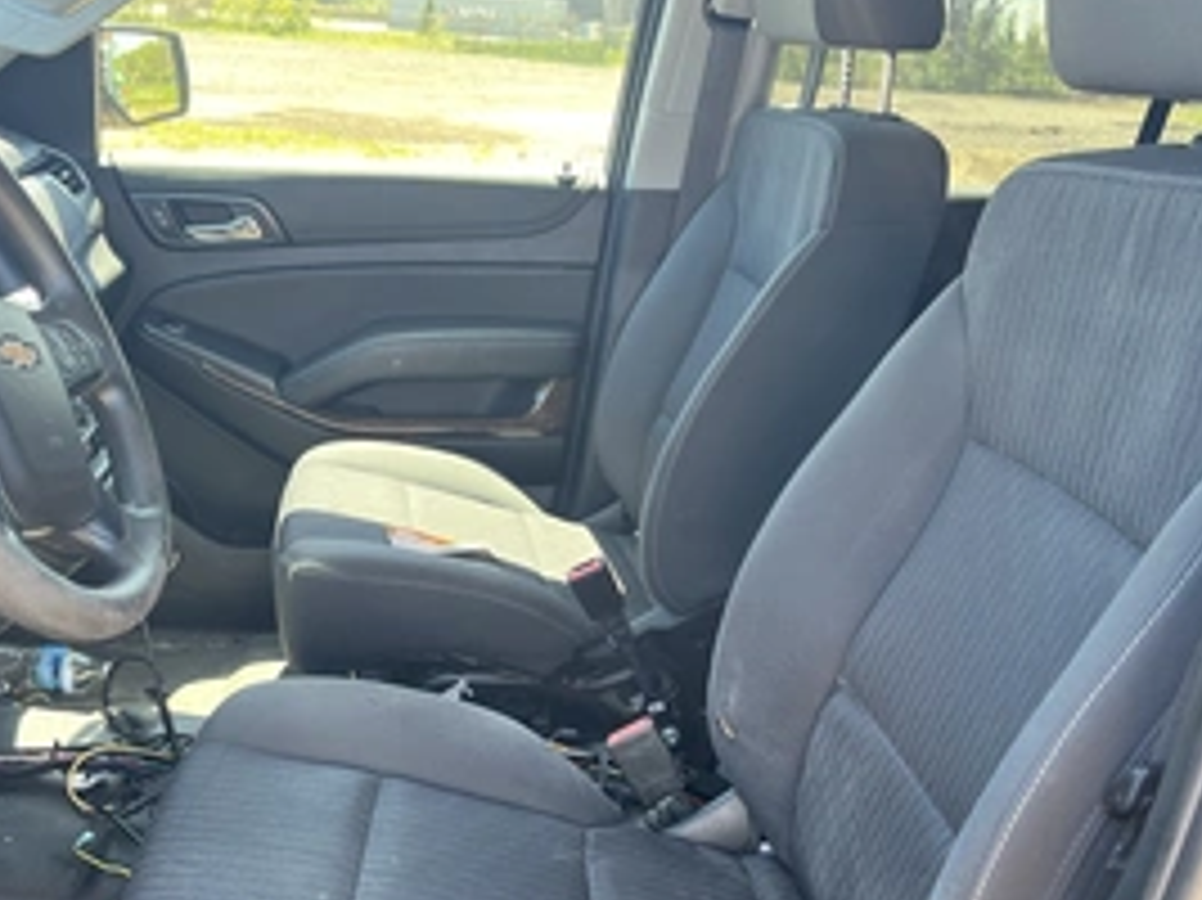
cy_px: 626
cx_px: 491
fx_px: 1354
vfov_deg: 36.3
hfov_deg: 47.6
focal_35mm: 39
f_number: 1.6
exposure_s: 1/121
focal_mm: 5.1
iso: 64
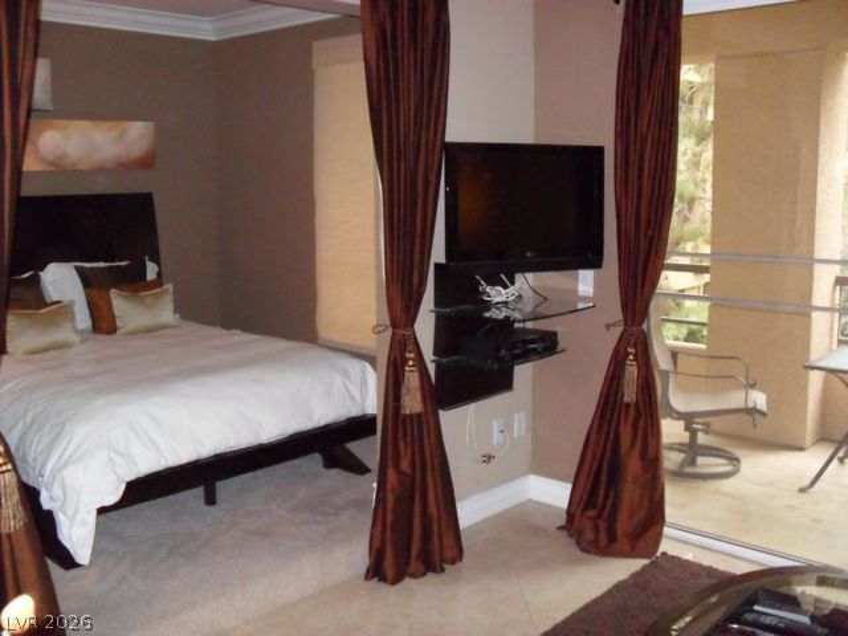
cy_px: 318
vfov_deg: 40.7
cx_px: 424
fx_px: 857
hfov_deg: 52.6
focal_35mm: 35
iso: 480
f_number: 3
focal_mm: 6.3
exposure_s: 1/45
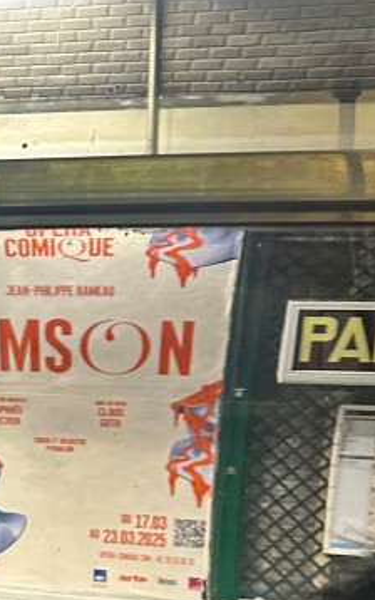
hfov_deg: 16.6
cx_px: -196
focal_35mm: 71
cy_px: 427
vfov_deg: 28.7
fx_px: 1160
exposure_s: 1/60
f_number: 1.78
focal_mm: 6.86
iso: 400
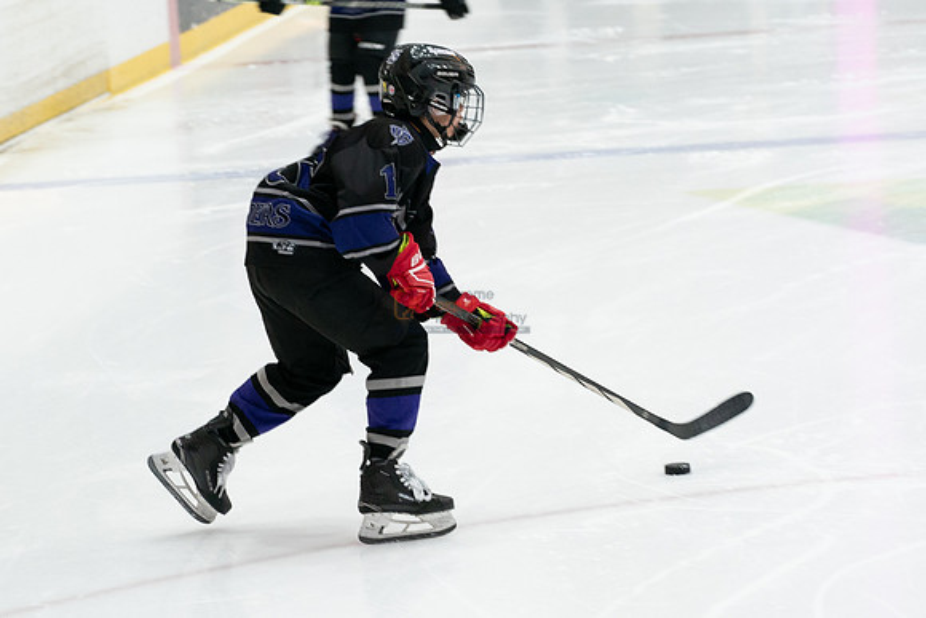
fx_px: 4949
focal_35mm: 192
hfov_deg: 10.7
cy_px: 256
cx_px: 411
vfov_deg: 7.1
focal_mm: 100
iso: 2000
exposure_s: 1/400
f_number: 4.5
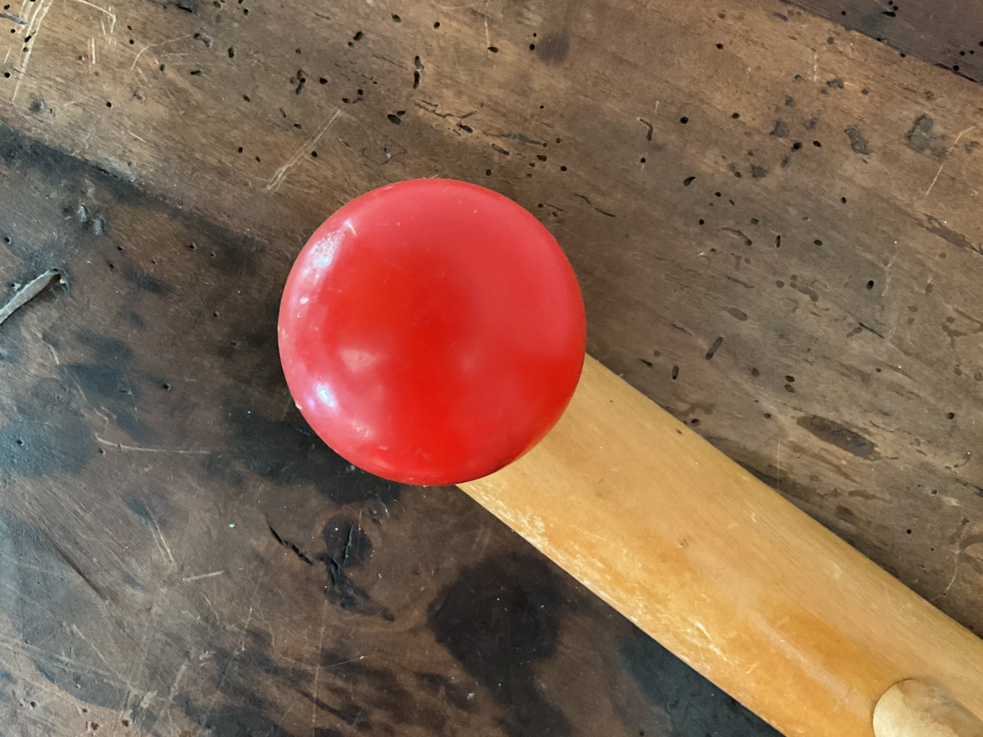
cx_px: 492
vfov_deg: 48.2
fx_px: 824
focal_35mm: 29
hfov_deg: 61.7
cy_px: 368
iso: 400
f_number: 1.8
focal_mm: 3
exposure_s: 1/25
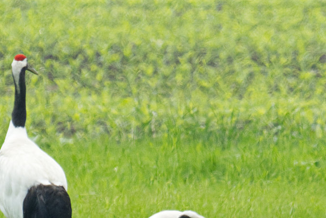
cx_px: 103
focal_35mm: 1884
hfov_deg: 1.1
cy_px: 204
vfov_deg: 0.7
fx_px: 17059
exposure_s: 1/500
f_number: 6.3
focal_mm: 473.5
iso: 640
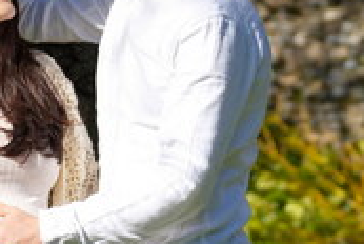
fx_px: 2664
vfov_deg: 5.2
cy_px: 120
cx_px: 38
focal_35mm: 263
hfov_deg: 7.8
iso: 100
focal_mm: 76
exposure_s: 1/2500
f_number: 2.5
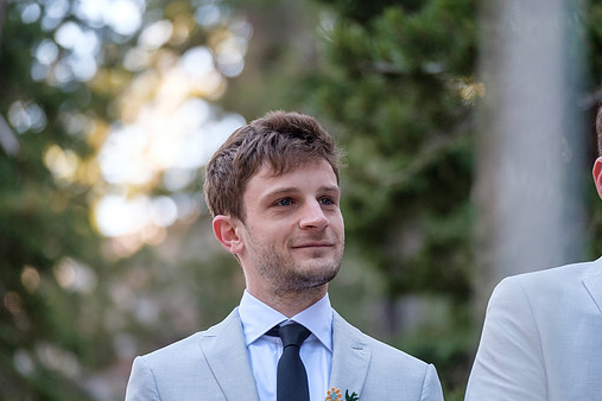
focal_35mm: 222
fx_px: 3712
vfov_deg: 6.2
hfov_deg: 9.3
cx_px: 304
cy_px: 228
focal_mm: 129.2
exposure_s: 1/350
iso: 1000
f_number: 2.8
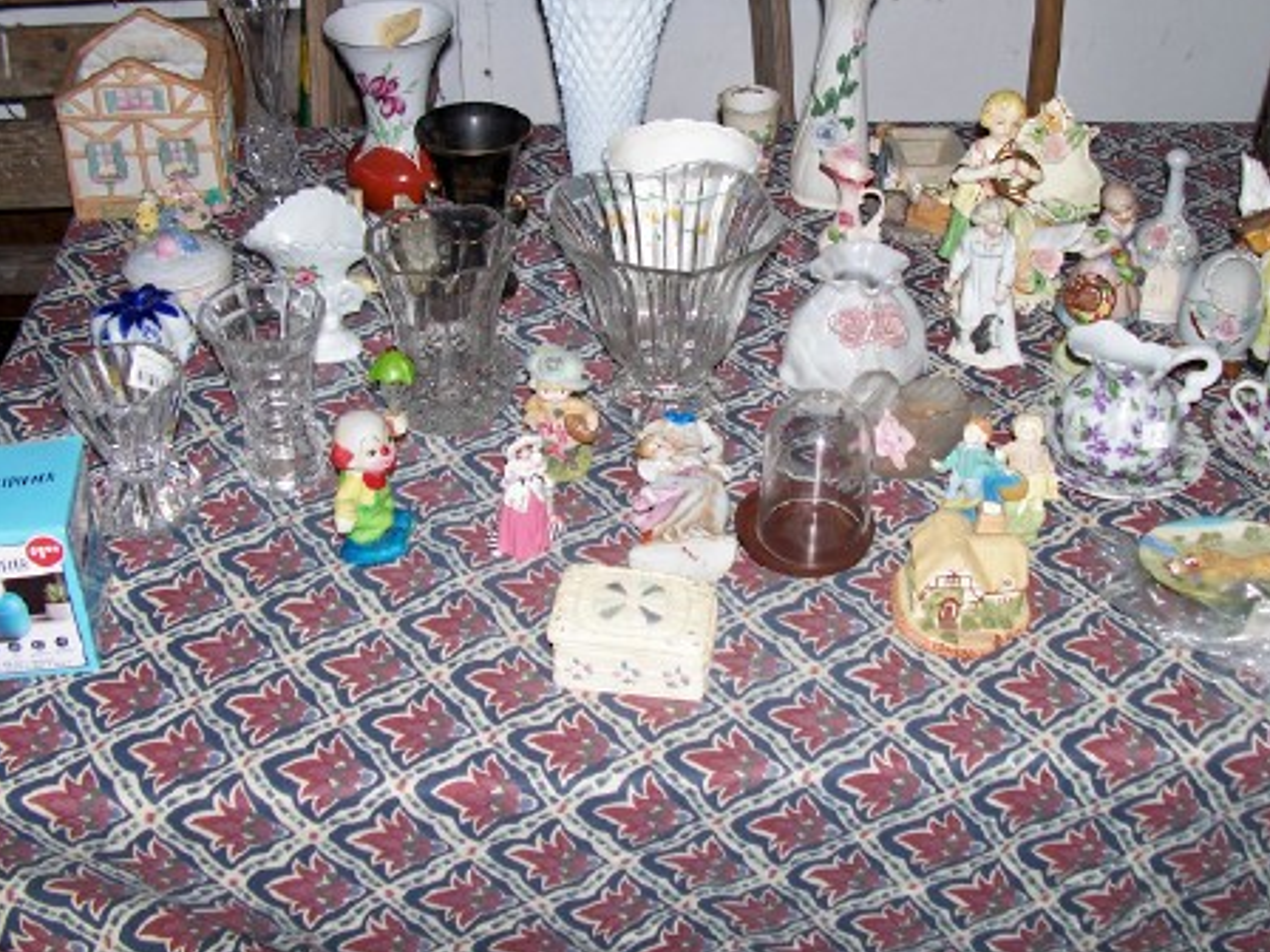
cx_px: 703
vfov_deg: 35.9
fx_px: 1468
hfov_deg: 46.7
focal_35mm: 40
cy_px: 431
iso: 80
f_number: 2.8
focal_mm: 6
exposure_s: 1/60
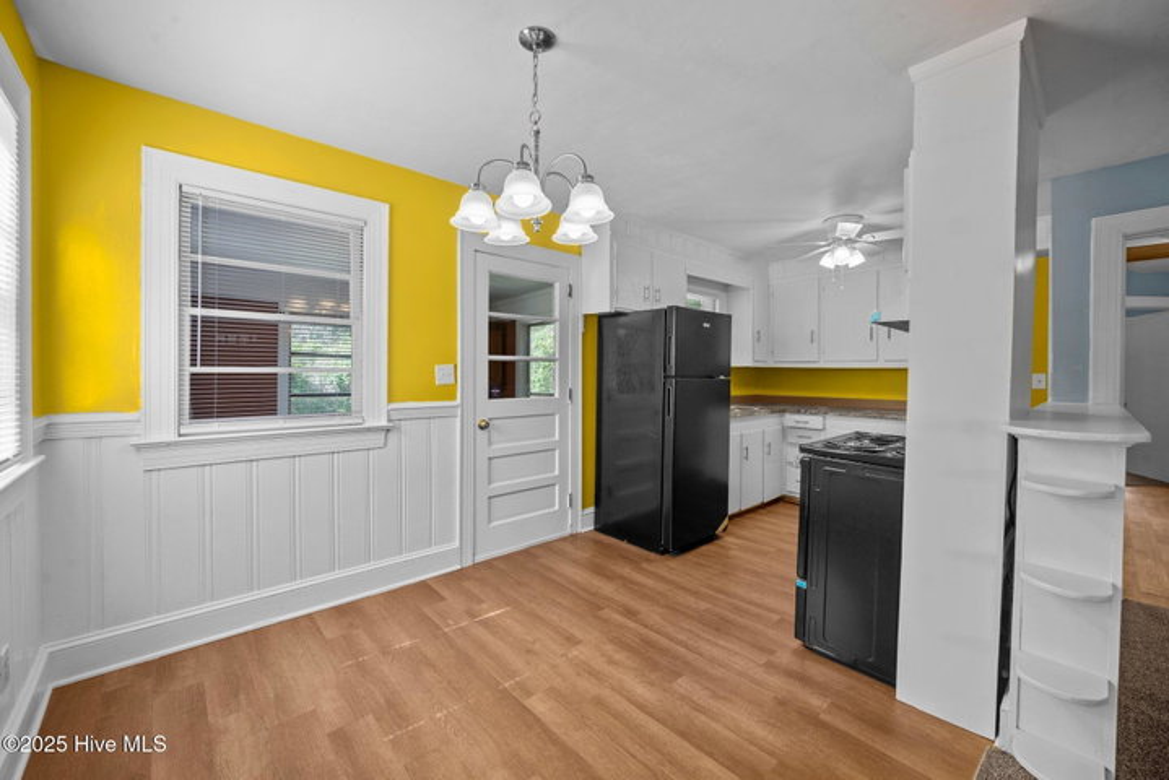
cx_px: 584
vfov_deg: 81.3
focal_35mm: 14
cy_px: 390
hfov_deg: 104.2
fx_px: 455
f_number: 8
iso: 100
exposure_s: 1/1.67
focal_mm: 14
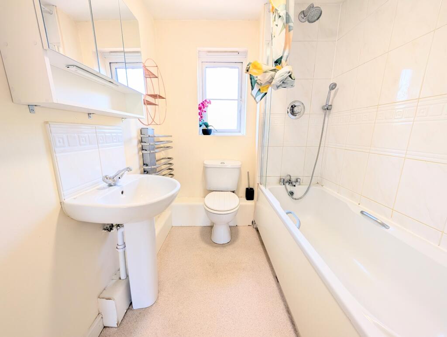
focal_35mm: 12
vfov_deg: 94.6
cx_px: 224
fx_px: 155
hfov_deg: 110.5
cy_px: 168
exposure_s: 1/90
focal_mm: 2.02
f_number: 1.7
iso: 54
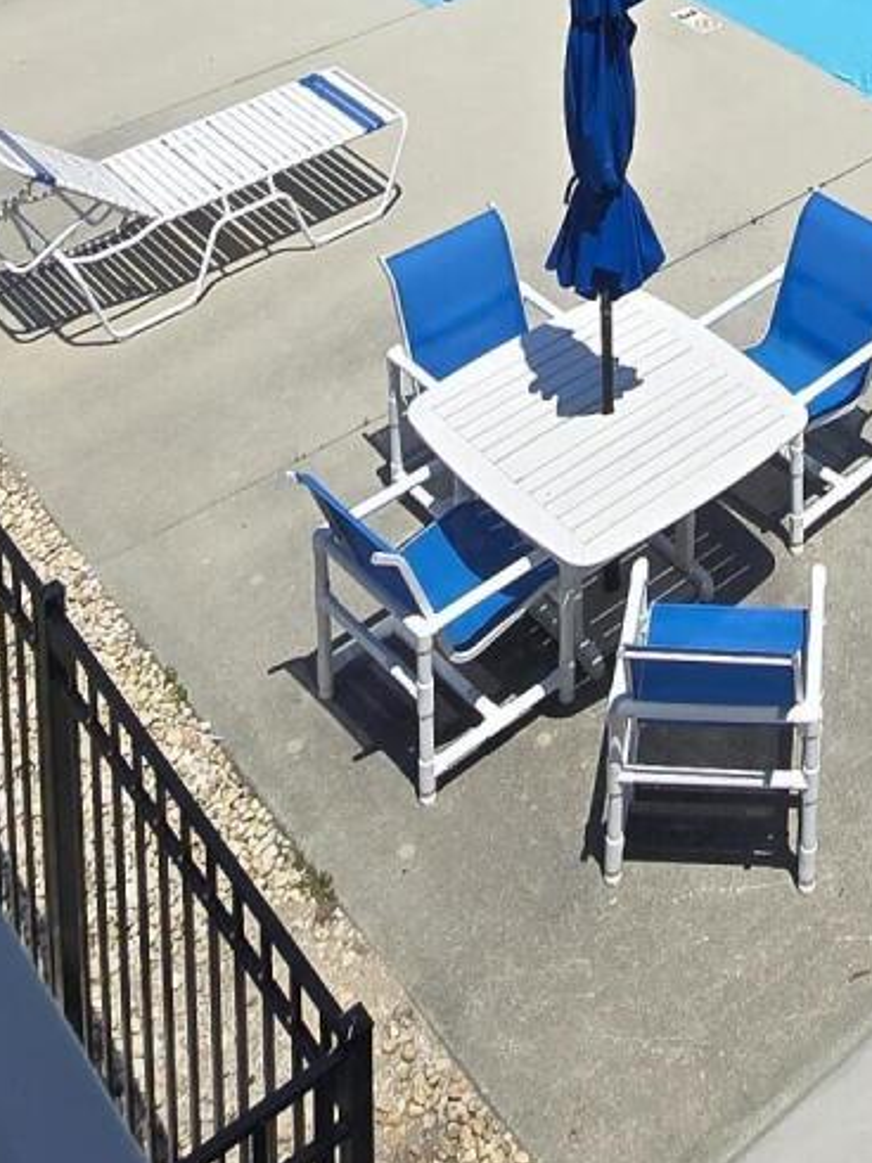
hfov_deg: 26.0
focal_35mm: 53
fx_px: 1781
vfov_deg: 27.2
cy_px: -514
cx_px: 893
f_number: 2.2
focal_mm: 2.2
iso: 50
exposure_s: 1/3427
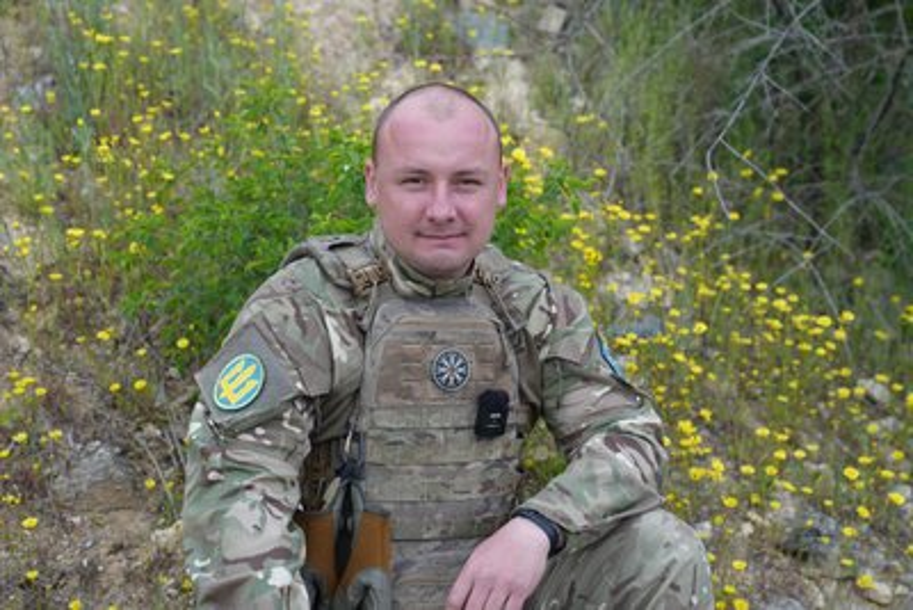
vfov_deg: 22.6
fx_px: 1522
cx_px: 456
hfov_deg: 33.4
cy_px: 305
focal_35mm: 60
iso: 125
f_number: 4
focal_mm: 60
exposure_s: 1/160
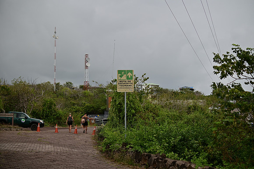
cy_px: 84
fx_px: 423
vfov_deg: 22.6
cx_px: 127
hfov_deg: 33.4
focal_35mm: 60
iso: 250
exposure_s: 1/1250
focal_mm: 60
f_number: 4.5
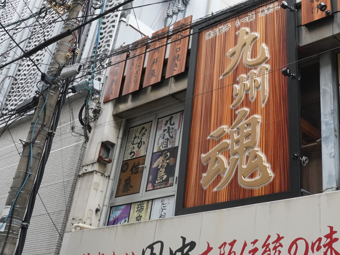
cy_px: 61
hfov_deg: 39.0
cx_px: 239
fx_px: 471
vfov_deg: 29.7
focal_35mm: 48
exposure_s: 1/200
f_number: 11
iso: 1600
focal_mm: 16
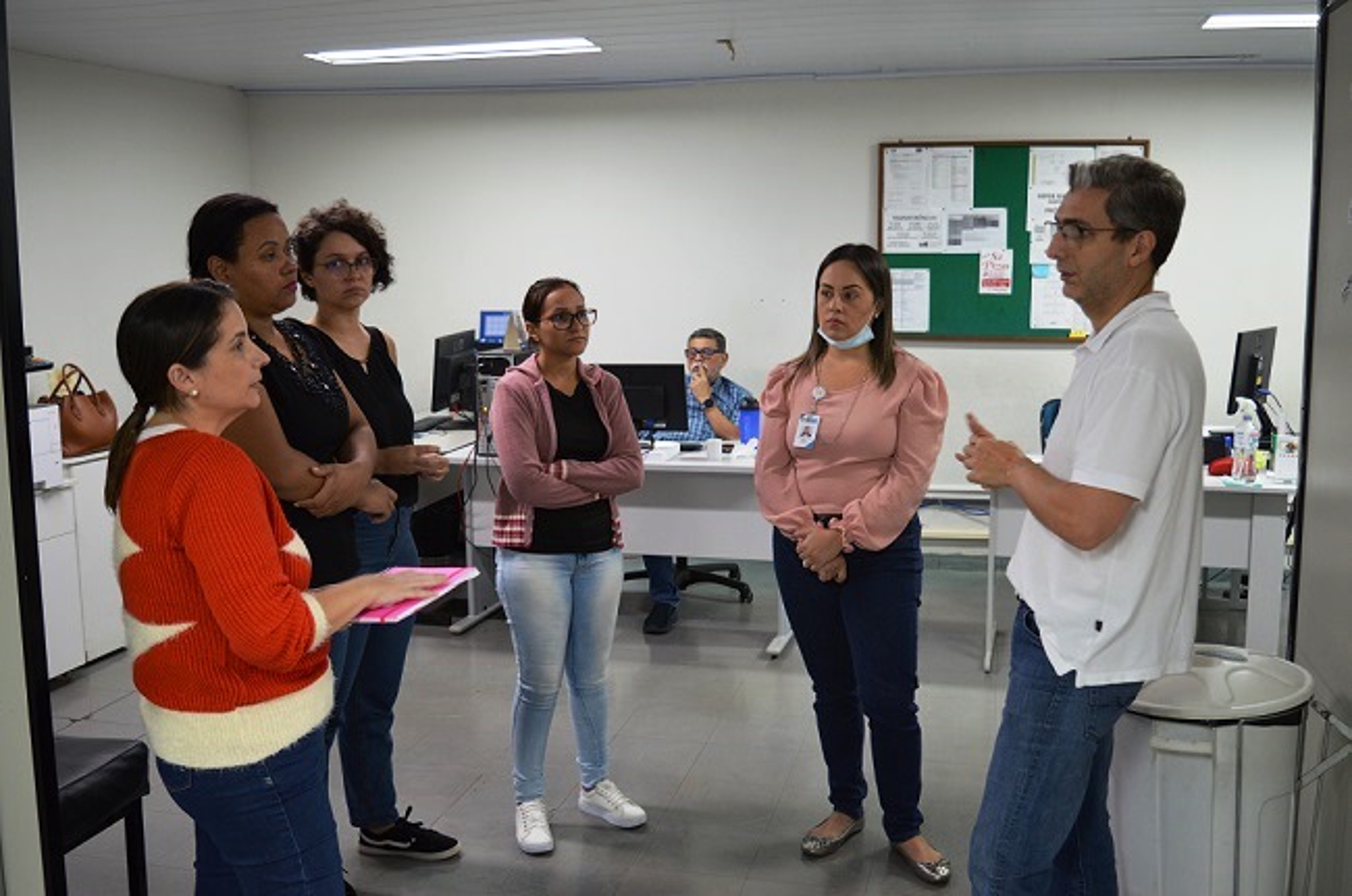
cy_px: 448
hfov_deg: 53.2
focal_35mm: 36
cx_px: 676
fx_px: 1350
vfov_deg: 36.7
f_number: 4
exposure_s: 1/15
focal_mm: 24
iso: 450
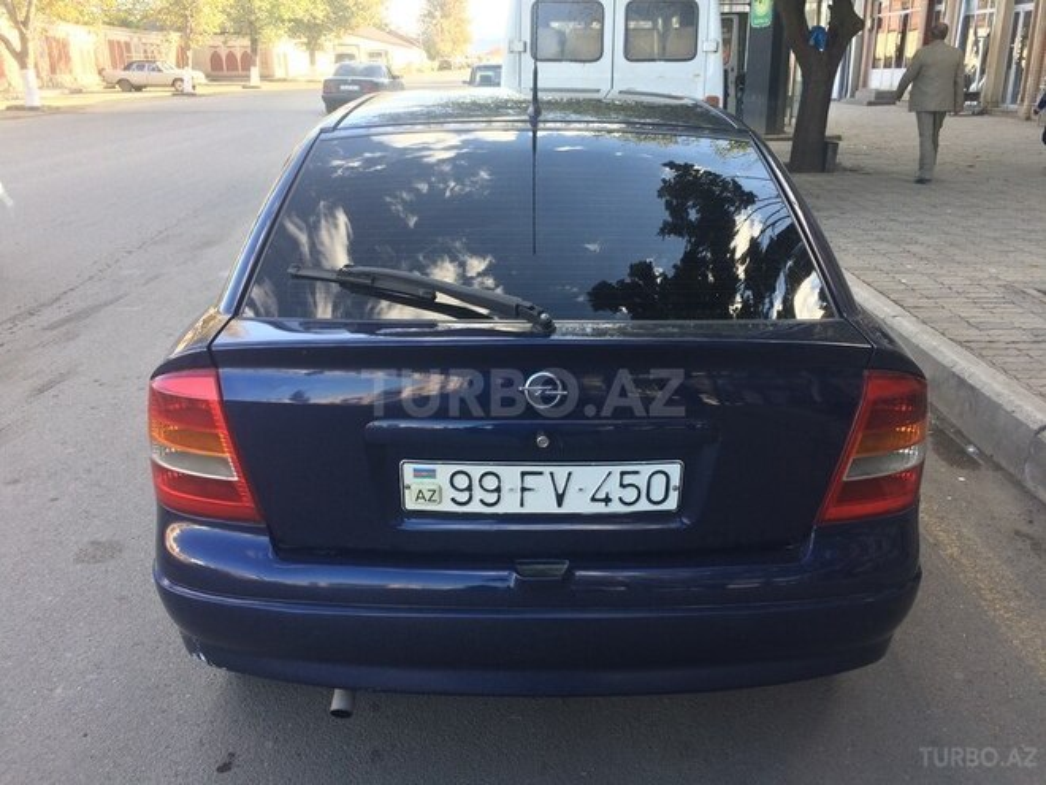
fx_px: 876
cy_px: 392
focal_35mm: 29
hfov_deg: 61.7
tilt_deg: -20.5
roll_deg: +0.4
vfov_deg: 48.2
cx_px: 523
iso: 32
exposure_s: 1/134
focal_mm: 4.15
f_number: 2.2
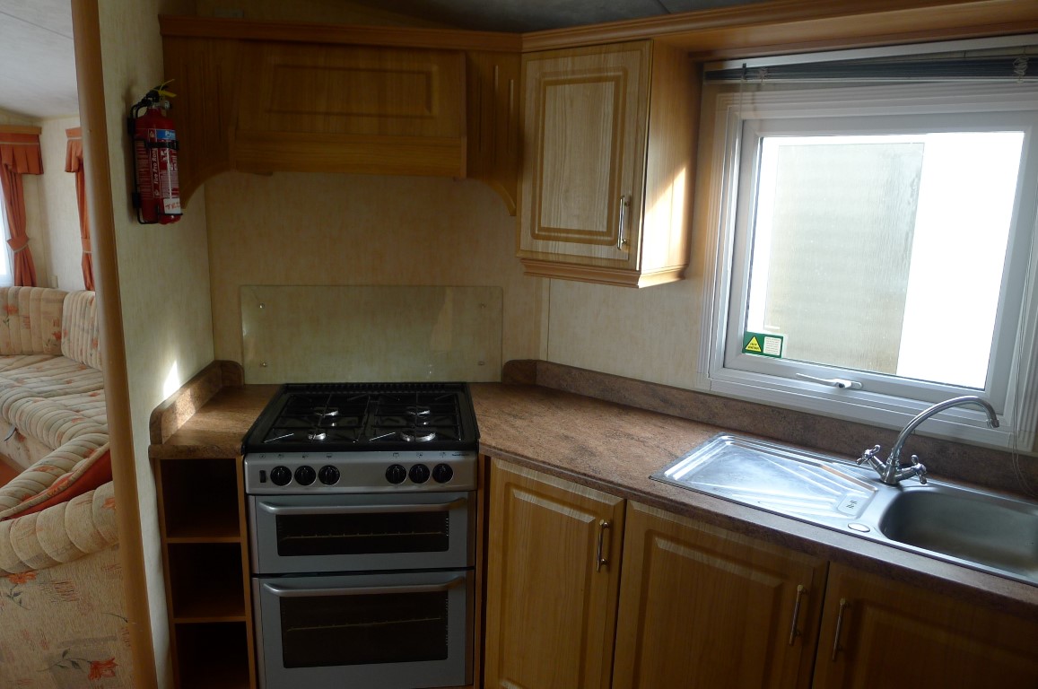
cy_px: 344
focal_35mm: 24
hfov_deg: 73.8
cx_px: 519
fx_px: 691
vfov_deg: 53.0
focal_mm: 5.1
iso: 125
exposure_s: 1/60
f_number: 2
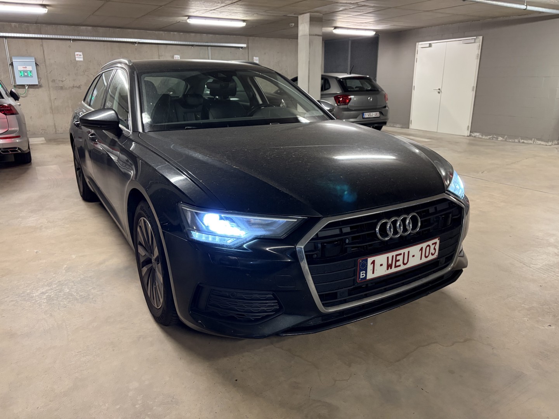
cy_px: 210
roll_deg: +0.1
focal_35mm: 26
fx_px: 420
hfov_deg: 67.3
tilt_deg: -15.8
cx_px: 280
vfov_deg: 53.1
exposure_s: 1/50
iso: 320
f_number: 1.6
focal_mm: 5.96
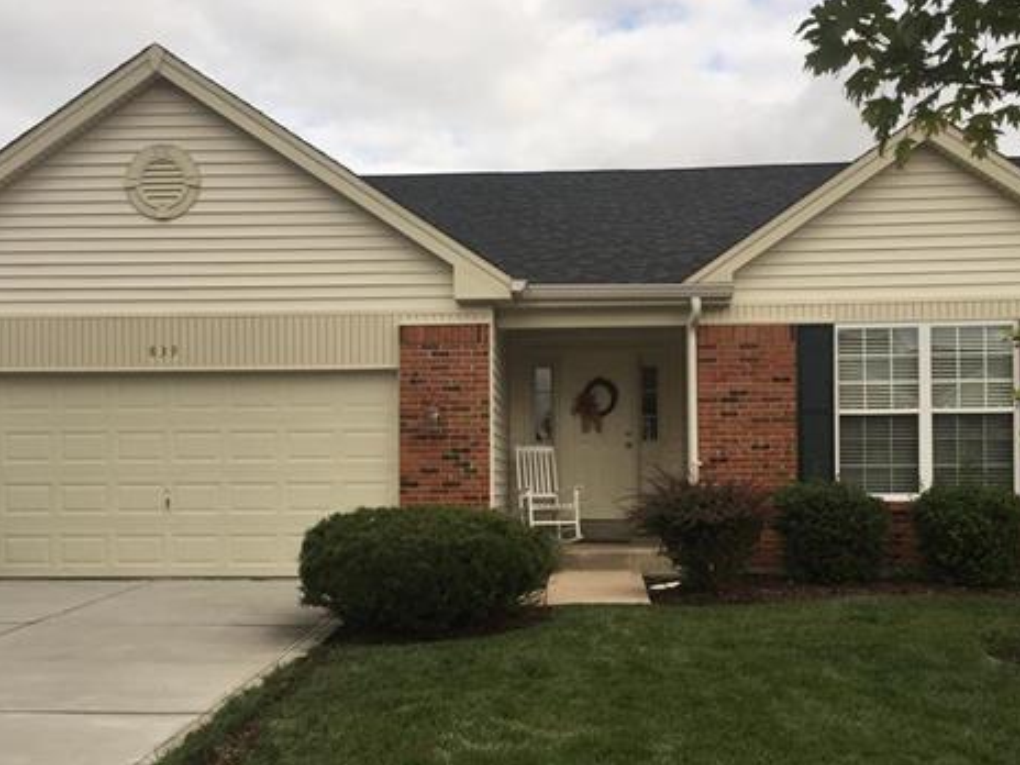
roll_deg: -0.5
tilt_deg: +2.0
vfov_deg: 35.9
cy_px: 451
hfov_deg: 46.8
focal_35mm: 40
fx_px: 1179
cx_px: 506
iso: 40
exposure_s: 1/1319
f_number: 2.2
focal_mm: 4.15
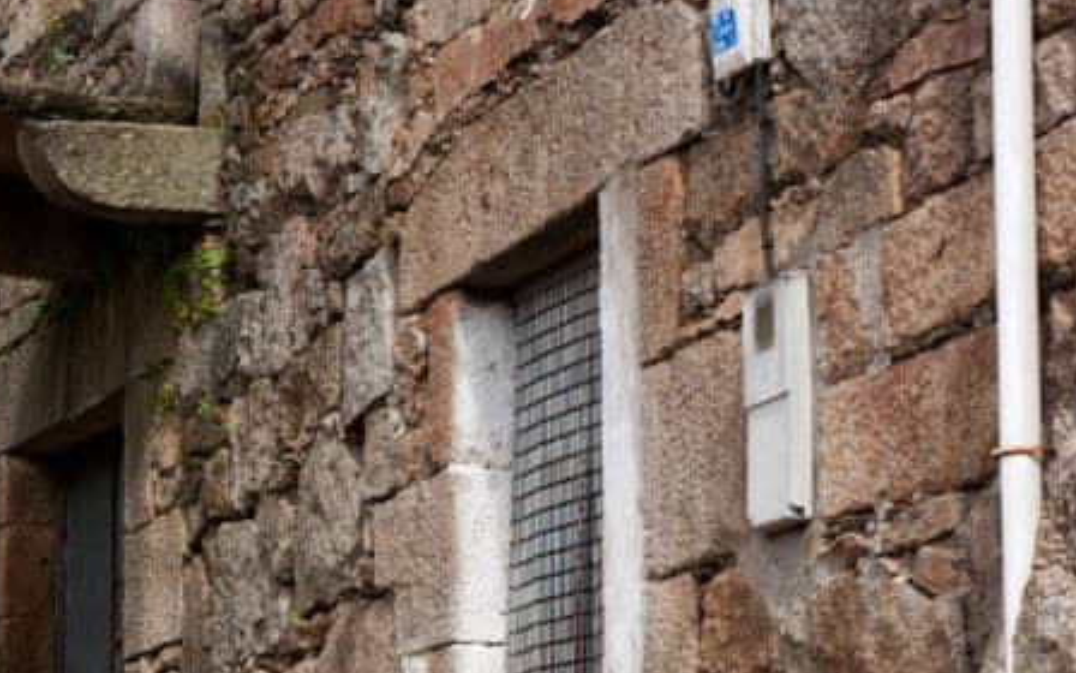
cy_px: 415
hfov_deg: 13.1
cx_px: -106
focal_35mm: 157
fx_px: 4609
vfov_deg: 8.3
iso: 100
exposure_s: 1/80
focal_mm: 45
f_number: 9
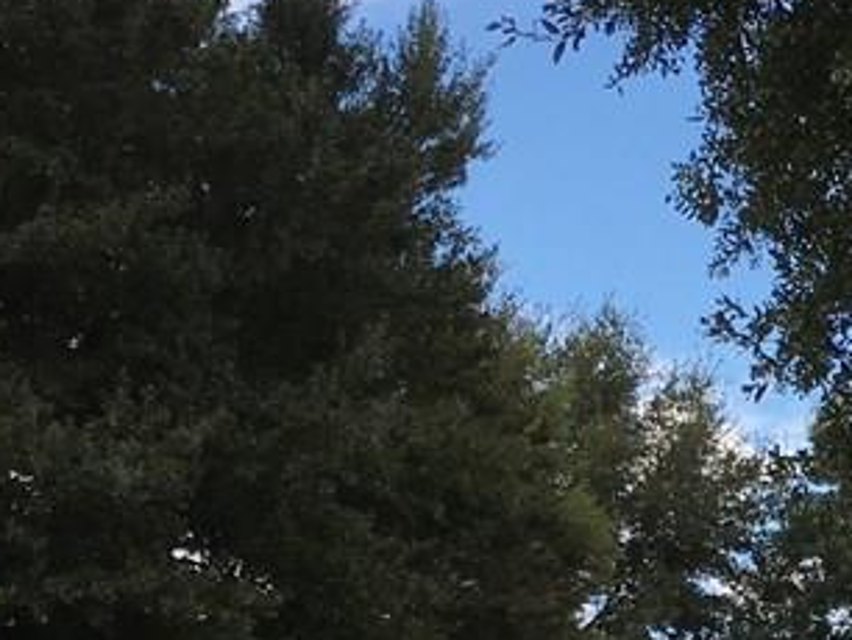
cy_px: 671
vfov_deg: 15.0
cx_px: 947
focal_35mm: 97
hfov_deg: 19.3
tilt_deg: +9.4
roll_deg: -0.9
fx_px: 2389
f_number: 2.2
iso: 25
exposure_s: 1/1131
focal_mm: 4.15
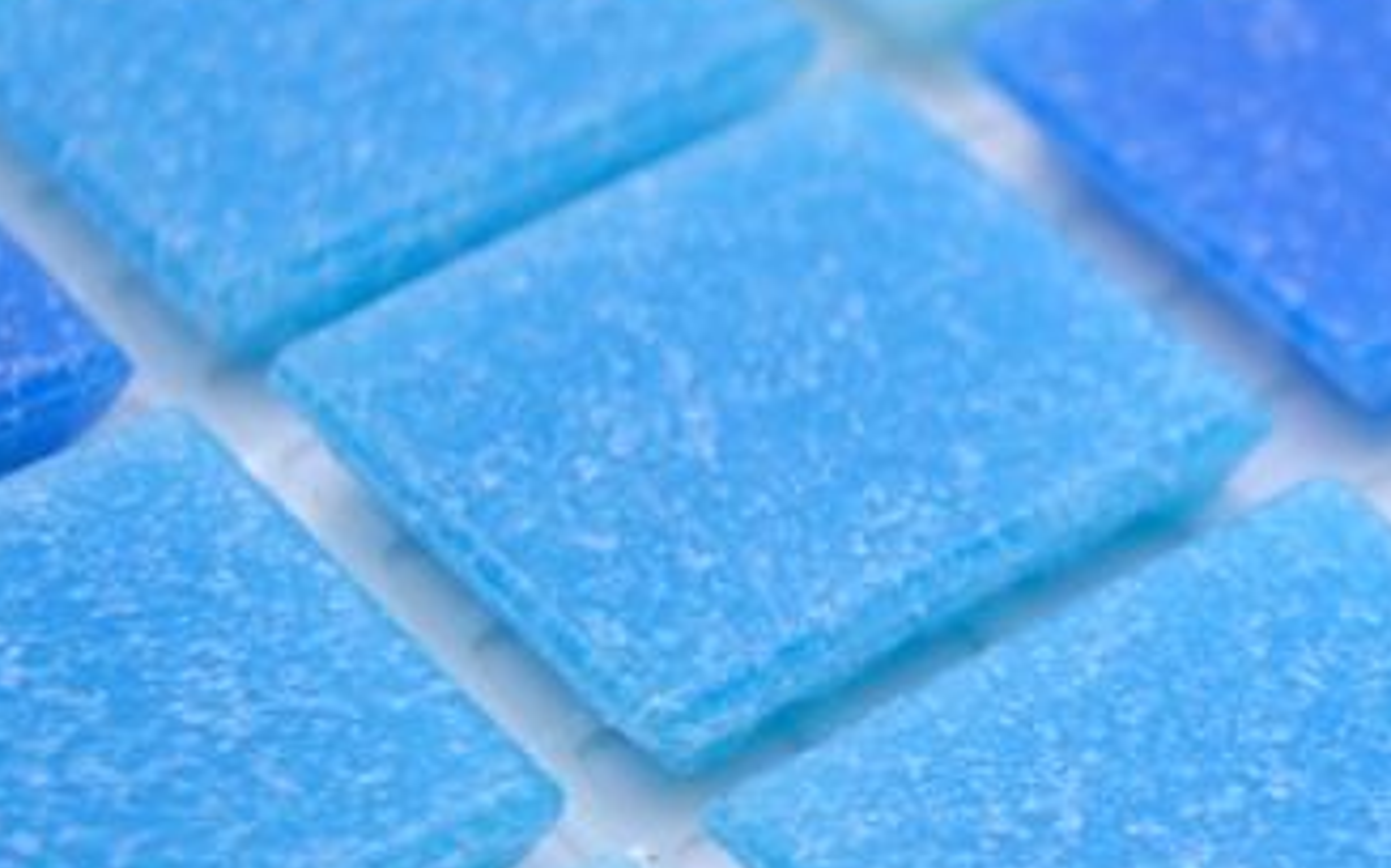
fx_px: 6896
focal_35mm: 182
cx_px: 2157
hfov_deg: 11.0
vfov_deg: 7.2
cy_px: 777
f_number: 5.6
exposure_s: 1/125
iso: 160
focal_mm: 38
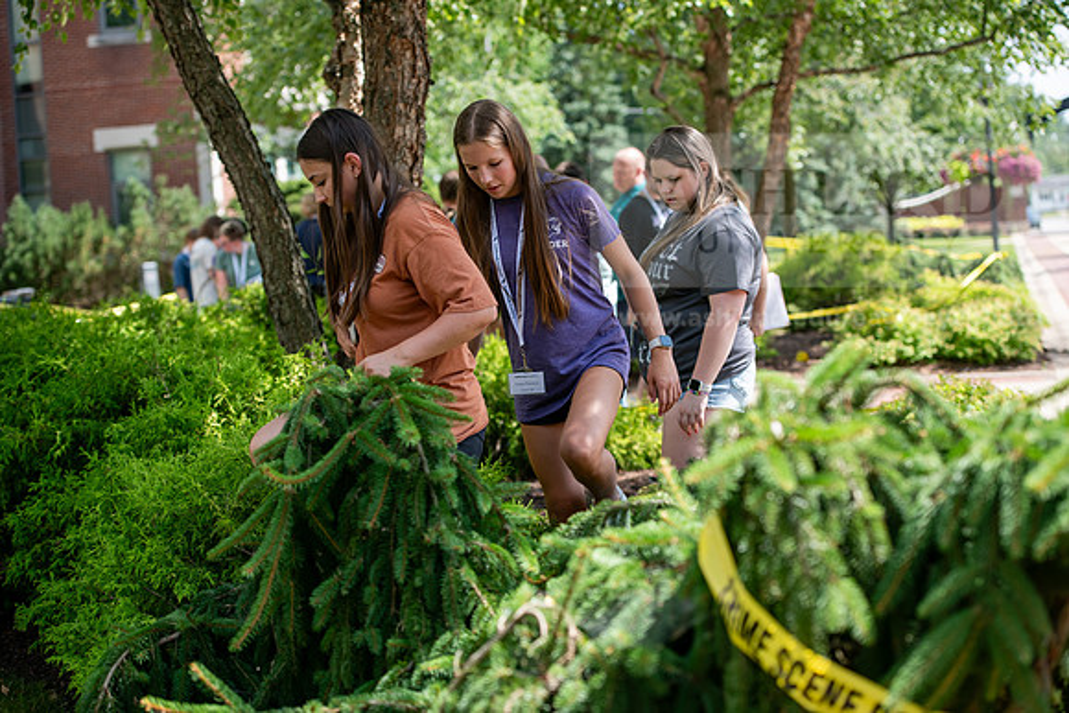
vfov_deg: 19.5
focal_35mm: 70
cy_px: 356
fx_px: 2079
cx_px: 534
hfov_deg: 28.8
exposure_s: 1/640
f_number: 3.5
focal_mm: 70
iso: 125
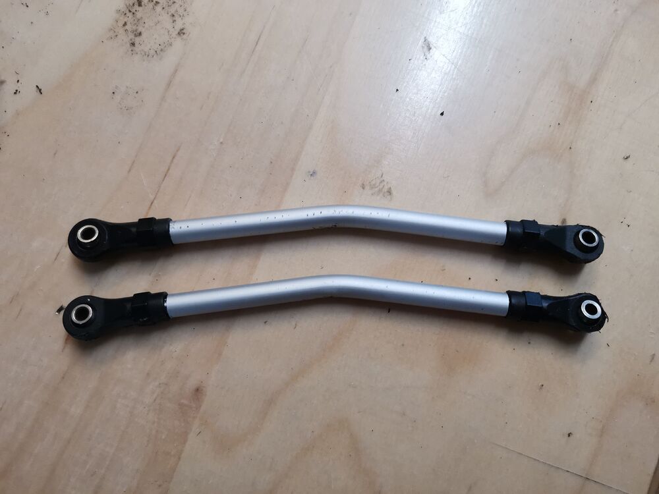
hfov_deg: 67.3
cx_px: 330
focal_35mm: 26
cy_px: 247
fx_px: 495
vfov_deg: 53.1
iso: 320
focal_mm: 4.75
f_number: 1.8
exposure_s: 1/100
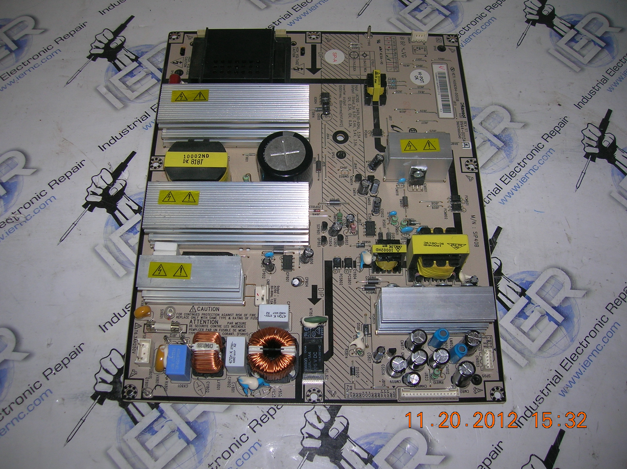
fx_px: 615
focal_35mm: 34
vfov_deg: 41.7
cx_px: 314
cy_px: 234
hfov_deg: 54.0
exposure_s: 1/60.1
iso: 50
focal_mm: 5.7
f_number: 2.9
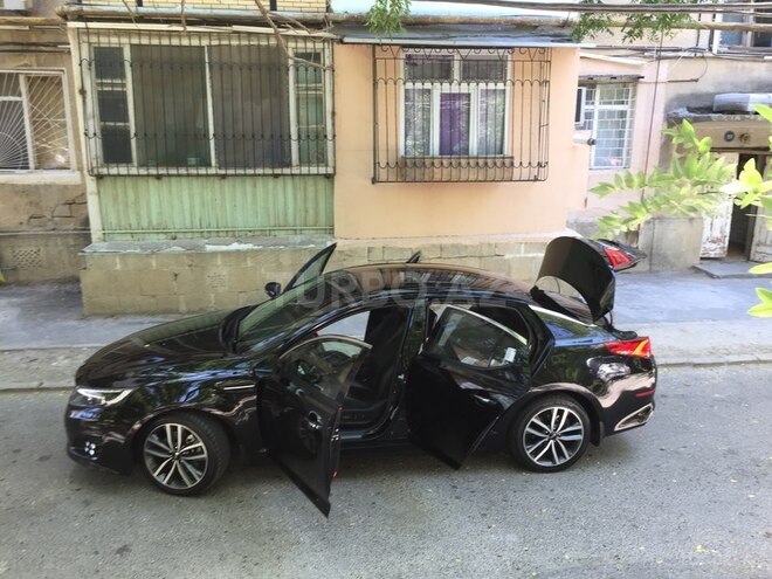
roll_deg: -1.2
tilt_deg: -12.0
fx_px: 647
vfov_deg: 48.2
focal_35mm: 29
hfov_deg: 61.7
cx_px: 386
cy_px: 290
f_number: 2.2
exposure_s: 1/50
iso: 32
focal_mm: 4.15
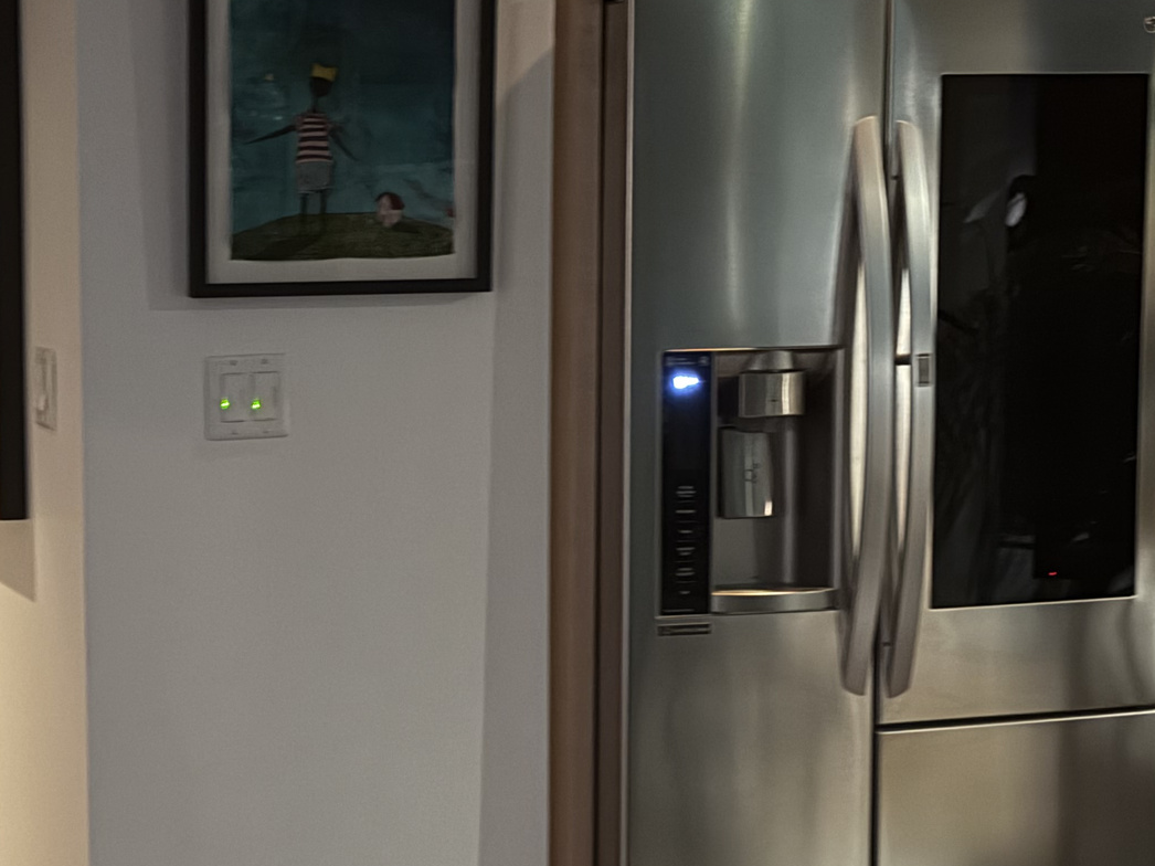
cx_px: 309
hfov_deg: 20.7
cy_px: 564
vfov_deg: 15.7
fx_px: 3136
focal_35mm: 94
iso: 400
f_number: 1.78
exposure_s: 1/5
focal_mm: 6.76
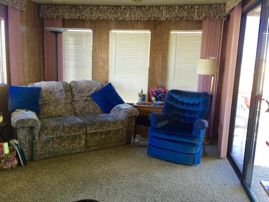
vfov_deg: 48.2
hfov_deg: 61.7
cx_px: 134
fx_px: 225
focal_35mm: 29
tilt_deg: -9.8
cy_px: 101
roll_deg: -3.0
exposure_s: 1/30
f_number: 2.2
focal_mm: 4.15
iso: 50
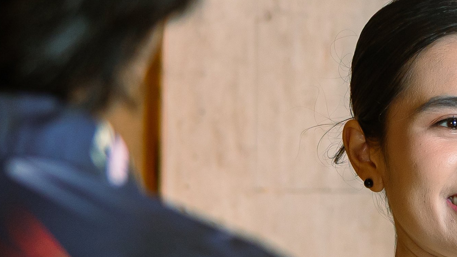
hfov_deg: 6.1
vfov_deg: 3.5
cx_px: 632
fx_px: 4265
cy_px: 68
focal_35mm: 352
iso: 160
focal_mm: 50
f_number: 2
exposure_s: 1/100
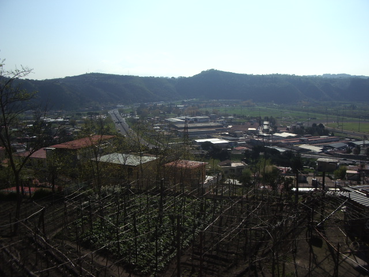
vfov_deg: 40.7
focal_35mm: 35
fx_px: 373
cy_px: 138
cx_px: 184
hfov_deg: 52.6
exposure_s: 1/1000
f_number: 4.3
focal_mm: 5.8
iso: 50
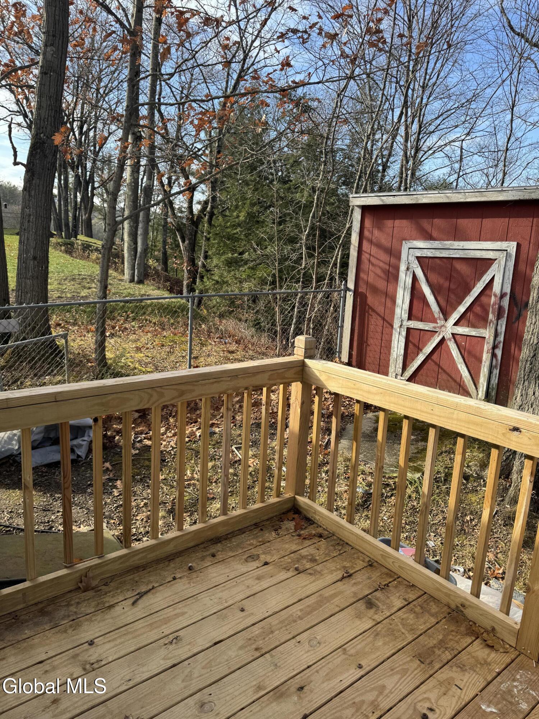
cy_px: 360
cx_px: 270
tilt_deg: -11.8
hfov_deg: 56.8
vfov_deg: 71.6
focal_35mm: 24
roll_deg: -2.5
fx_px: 498
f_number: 1.78
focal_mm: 6.76
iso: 80
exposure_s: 1/1285
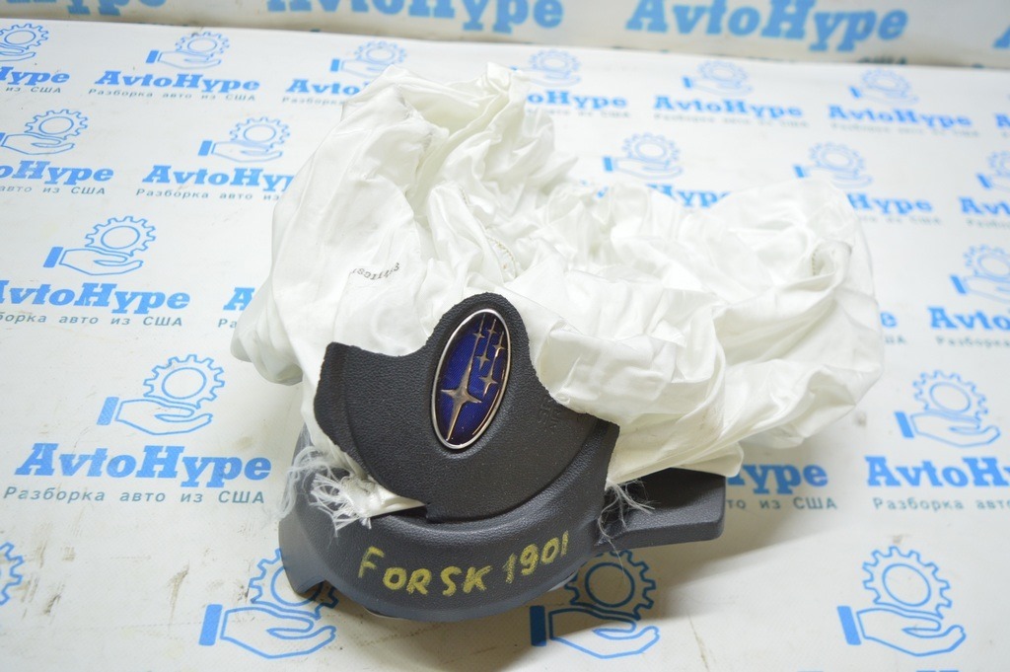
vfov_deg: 39.9
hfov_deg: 57.3
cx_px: 505
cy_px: 336
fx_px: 925
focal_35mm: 33
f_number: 3.8
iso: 400
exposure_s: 1/40
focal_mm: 22
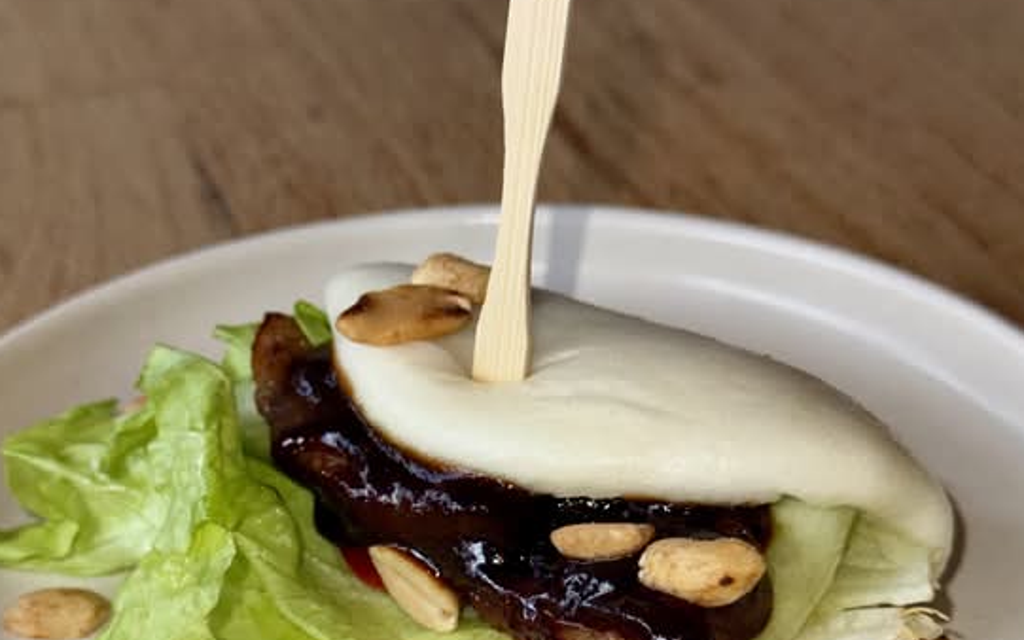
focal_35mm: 69
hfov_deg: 29.8
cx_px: 509
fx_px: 1925
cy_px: 514
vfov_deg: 18.7
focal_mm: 6.76
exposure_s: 1/1490
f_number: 1.78
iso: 50
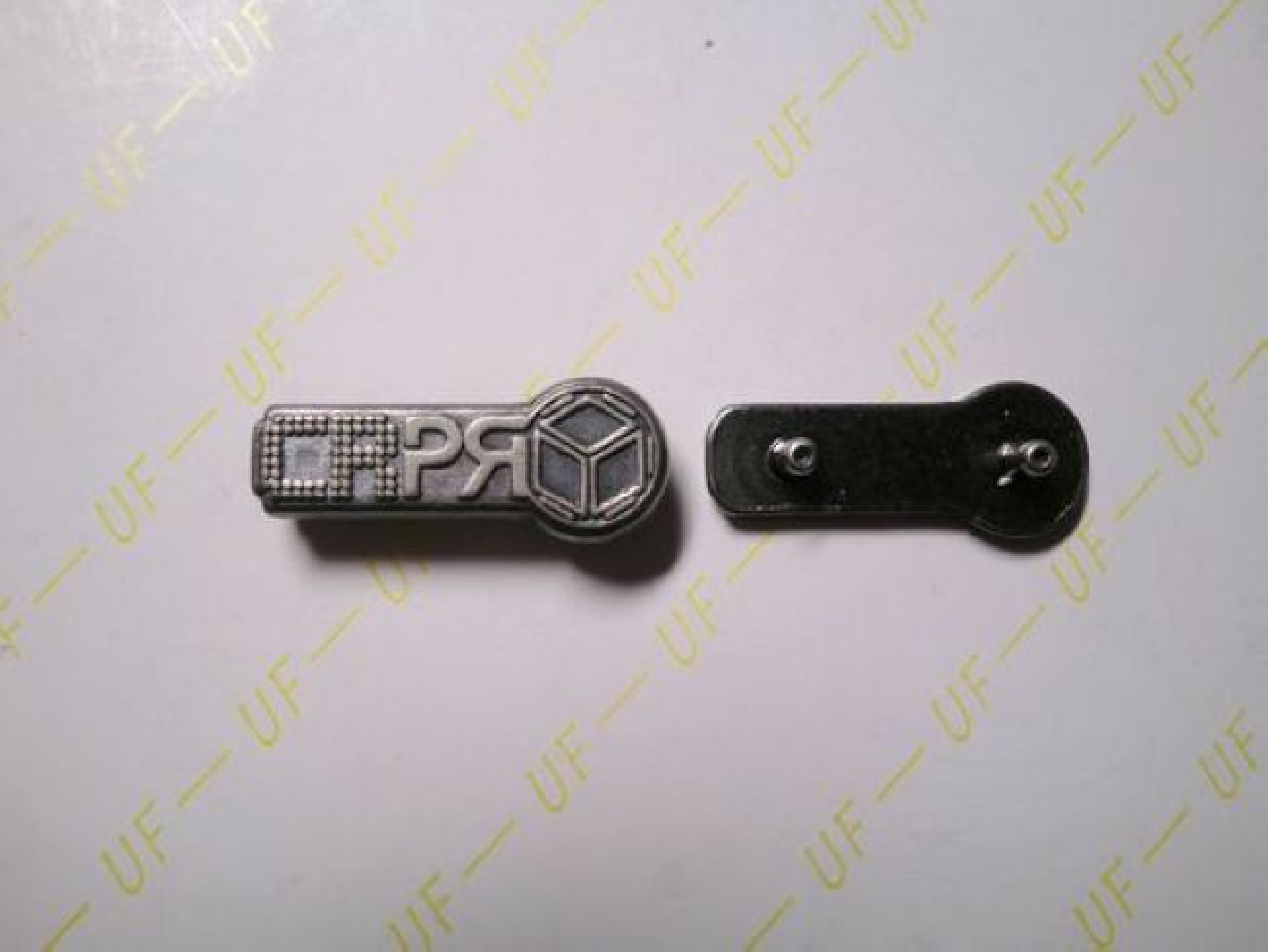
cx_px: 634
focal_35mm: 34
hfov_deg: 53.9
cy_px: 476
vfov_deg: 41.8
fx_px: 1246
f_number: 2.8
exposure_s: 1/60
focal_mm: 5.58
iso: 100
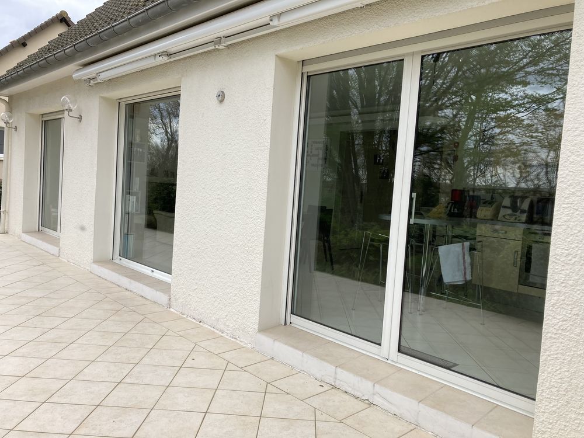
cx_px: 292
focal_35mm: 28
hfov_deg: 63.4
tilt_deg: -4.4
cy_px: 219
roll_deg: -3.7
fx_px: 472
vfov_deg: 49.7
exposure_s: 1/787
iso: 20
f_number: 1.8
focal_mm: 3.99
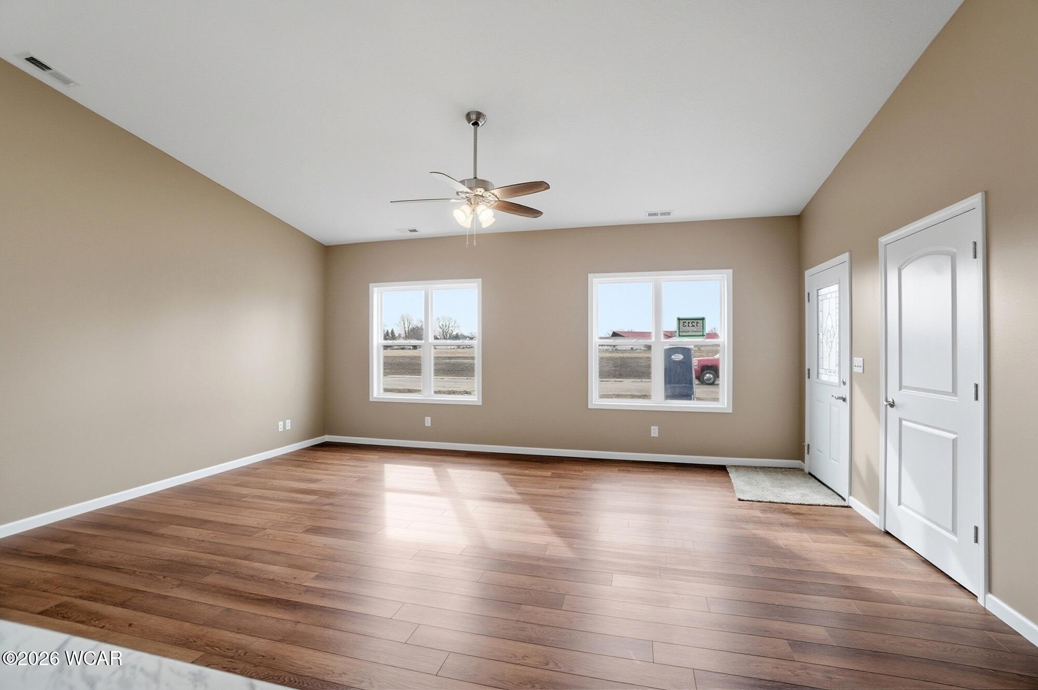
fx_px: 432
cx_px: 519
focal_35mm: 15
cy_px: 345
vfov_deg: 77.2
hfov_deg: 100.4
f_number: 8
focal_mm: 10
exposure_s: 1/160
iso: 125
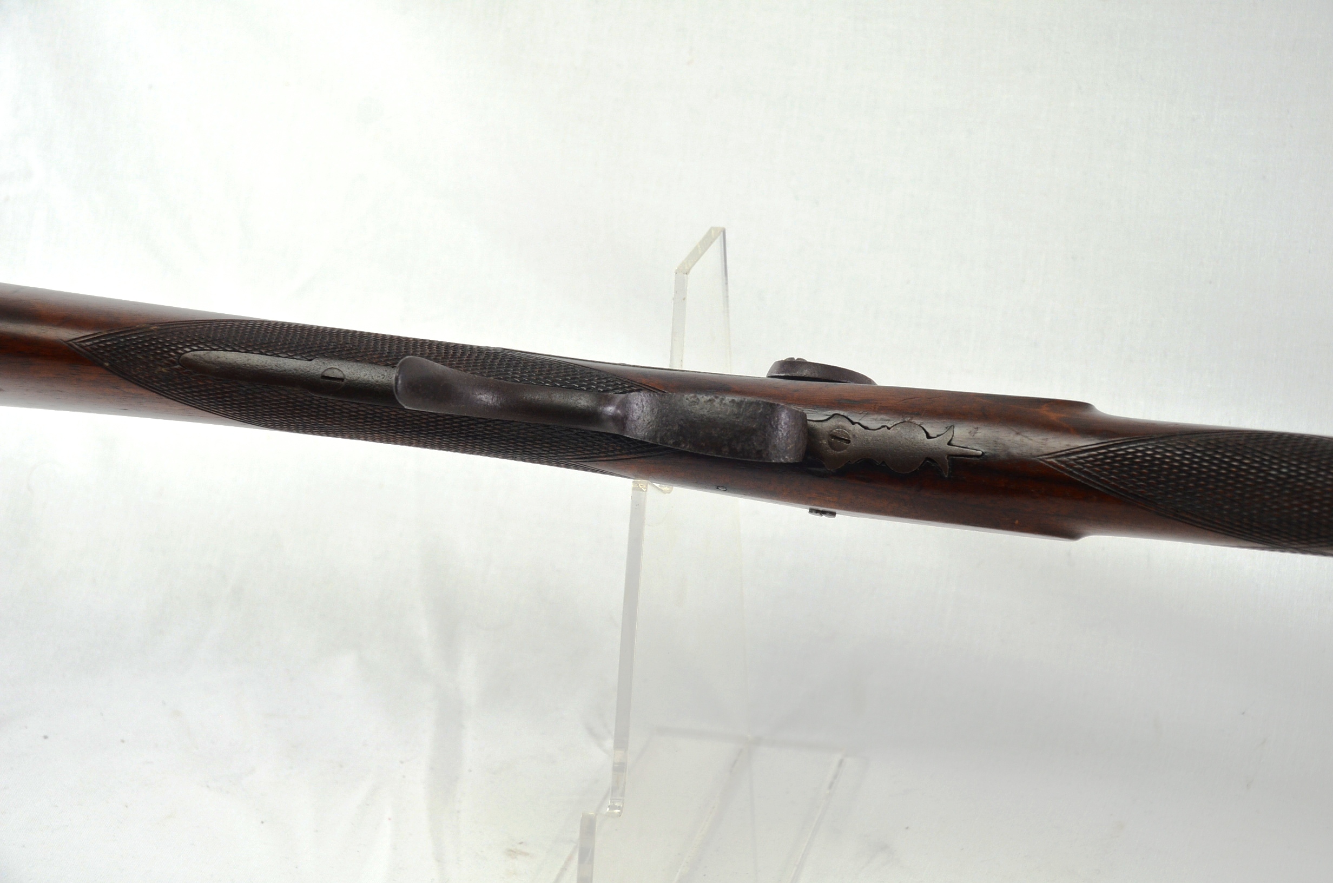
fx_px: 2439
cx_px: 666
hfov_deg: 30.6
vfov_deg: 20.5
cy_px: 442
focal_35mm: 66
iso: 400
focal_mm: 44
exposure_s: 1/125
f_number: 5.6
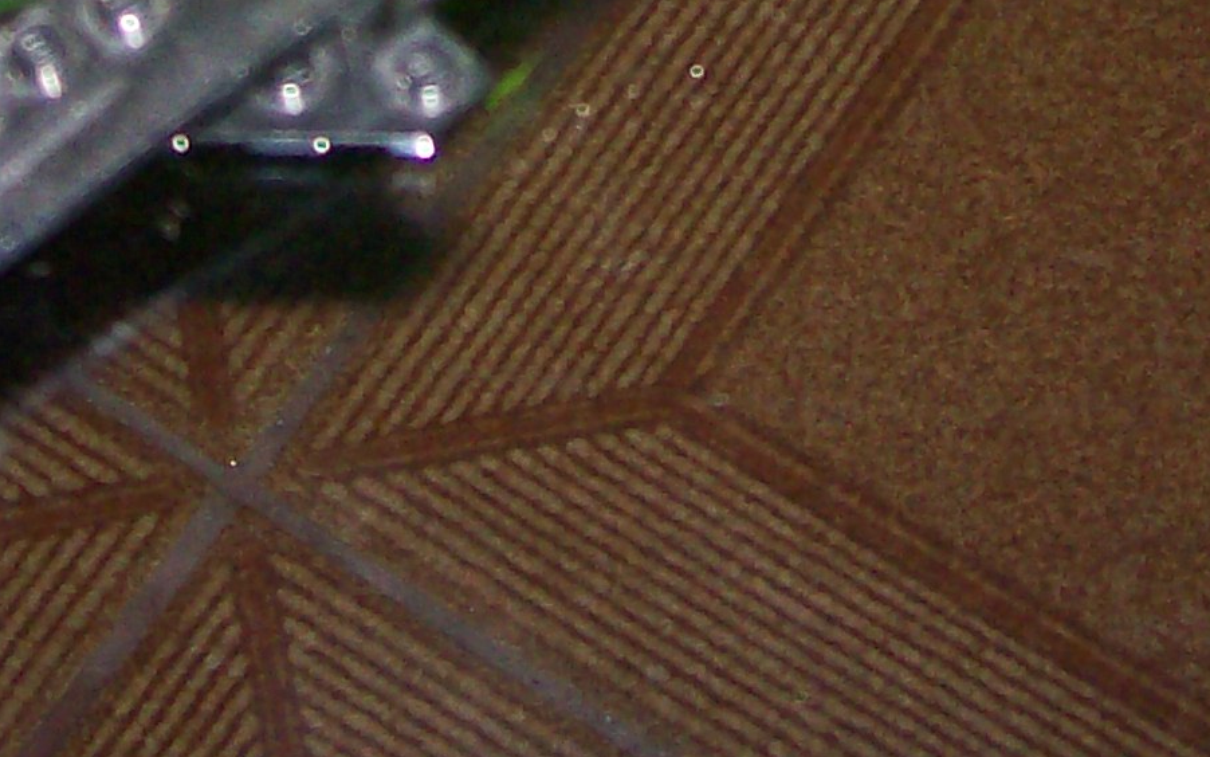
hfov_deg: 16.1
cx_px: 555
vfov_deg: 9.7
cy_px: -523
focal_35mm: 130
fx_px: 4287
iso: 140
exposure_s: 1/64
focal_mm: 6
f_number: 2.7
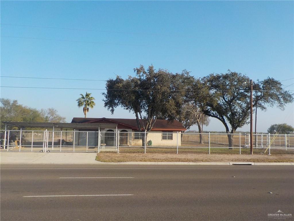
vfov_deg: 46.8
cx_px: 147
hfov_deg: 60.0
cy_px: 110
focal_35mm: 30
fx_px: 255
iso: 125
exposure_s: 1/800
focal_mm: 4.1
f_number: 3.3
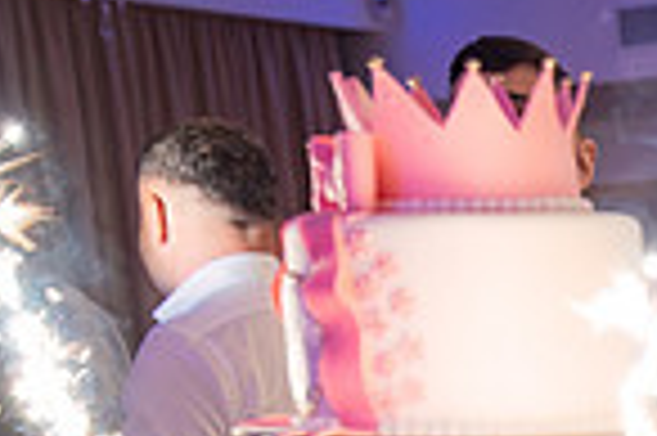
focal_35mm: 125
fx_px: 2279
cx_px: 1101
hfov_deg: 14.8
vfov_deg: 9.7
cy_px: 1022
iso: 1600
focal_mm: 25
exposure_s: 1/200
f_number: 2.8
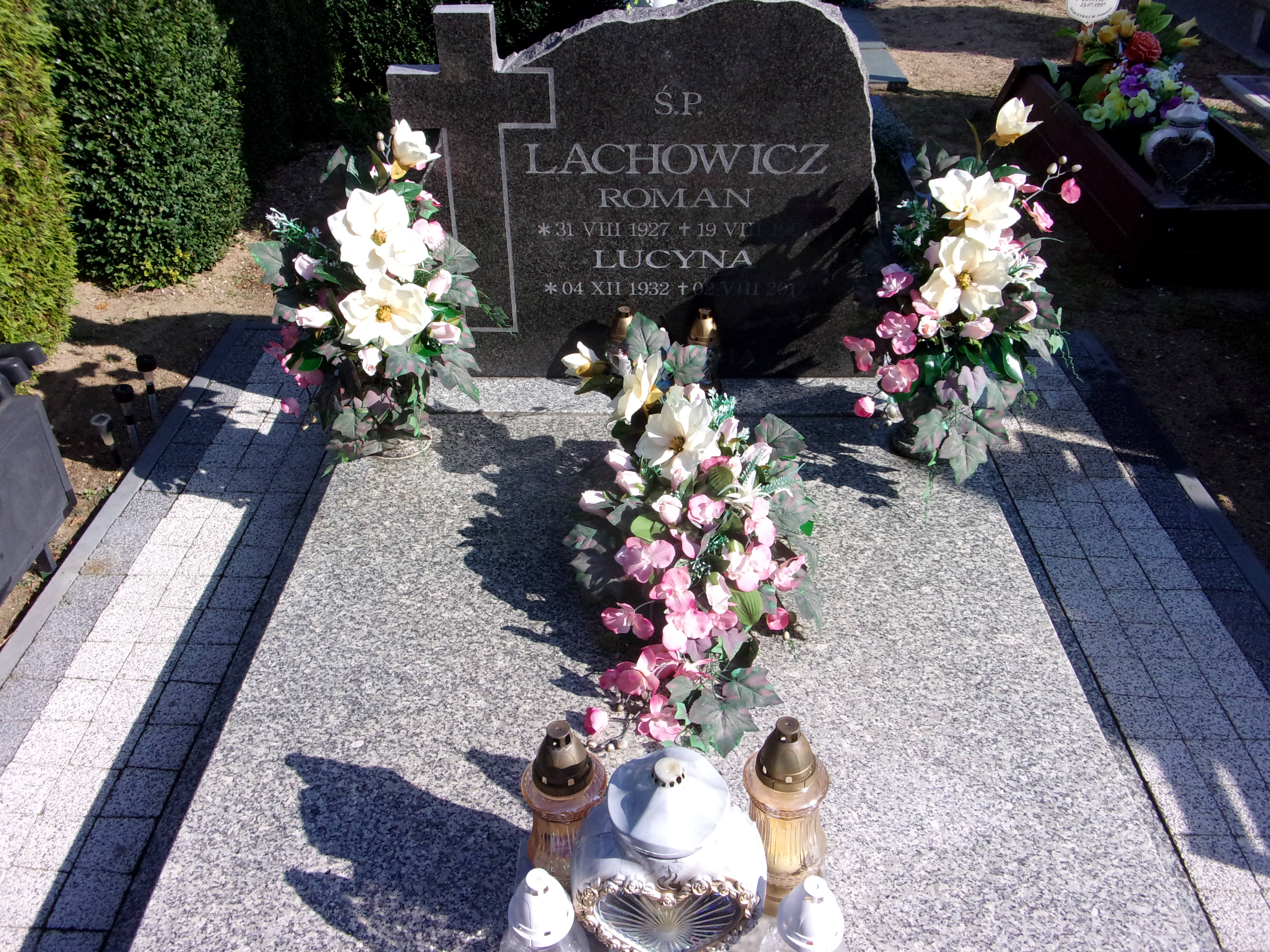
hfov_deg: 63.4
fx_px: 1027
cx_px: 635
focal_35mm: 28
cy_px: 476
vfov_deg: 49.7
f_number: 10.8
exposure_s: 1/160
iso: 200
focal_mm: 5.1
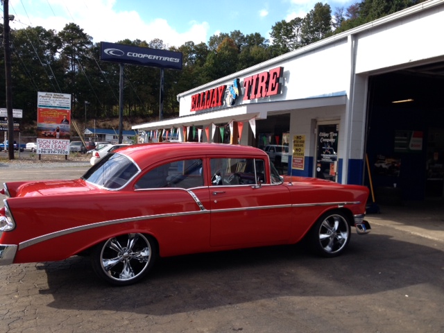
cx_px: 222
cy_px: 166
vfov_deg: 40.7
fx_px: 449
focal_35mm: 35
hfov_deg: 52.6
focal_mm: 4.28
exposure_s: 1/706
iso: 50
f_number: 2.4
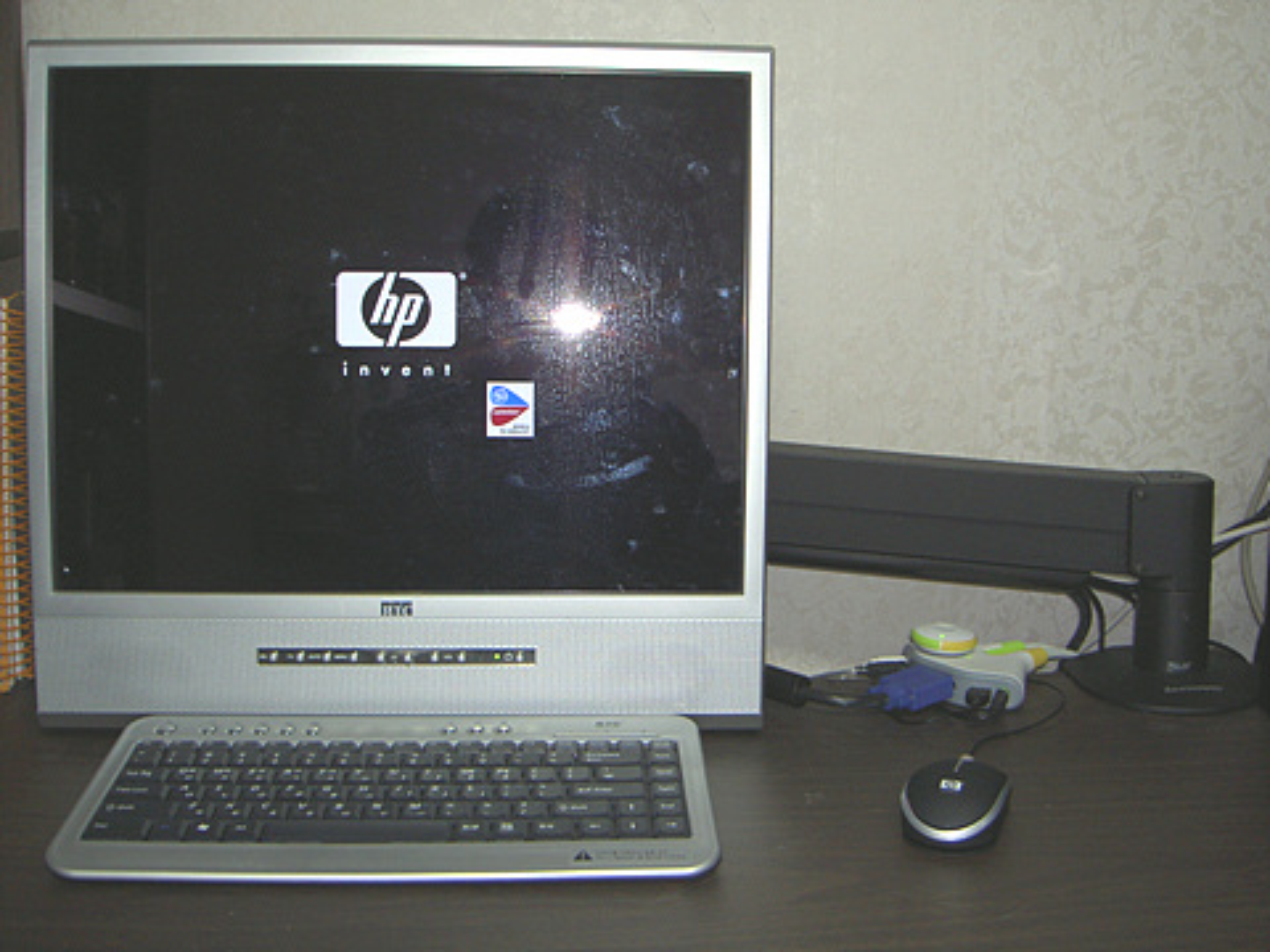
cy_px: 476
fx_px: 1431
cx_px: 635
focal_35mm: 39
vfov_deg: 36.8
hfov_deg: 47.9
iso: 100
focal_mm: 8
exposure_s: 1/60
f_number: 2.8
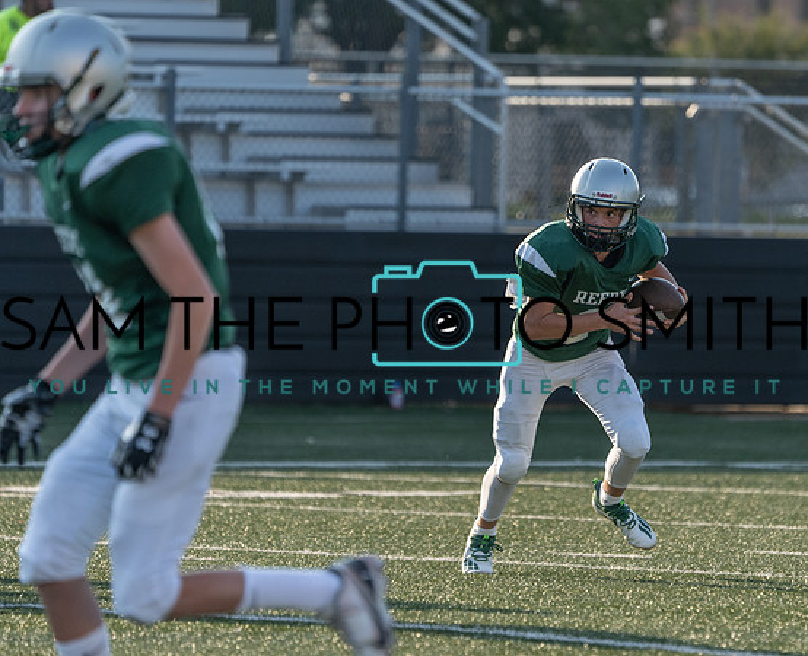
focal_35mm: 455
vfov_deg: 3.4
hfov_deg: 4.2
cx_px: 569
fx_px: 10957
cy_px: 340
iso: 640
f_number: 5.6
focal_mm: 333
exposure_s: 1/1250
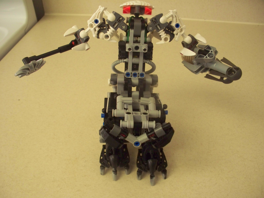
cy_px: 99
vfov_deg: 40.7
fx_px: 267
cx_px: 132
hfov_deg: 52.6
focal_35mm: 35
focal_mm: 7.54
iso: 400
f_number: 2.8
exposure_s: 1/30
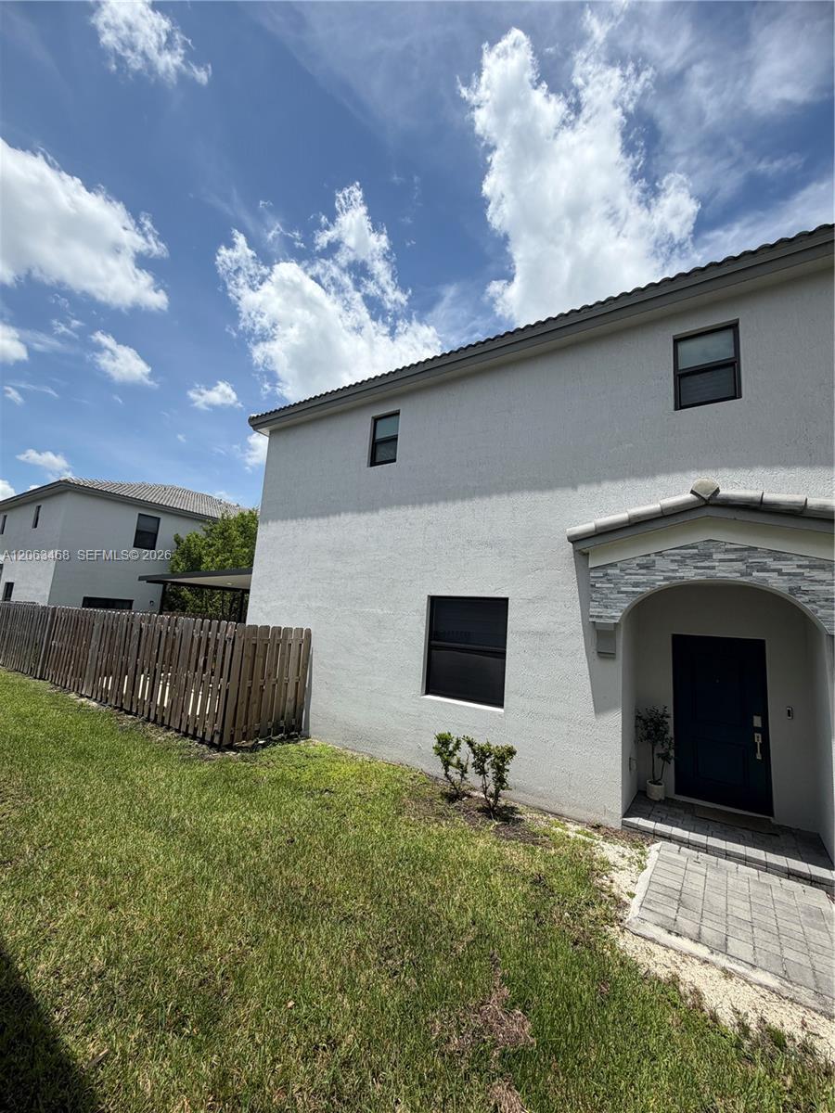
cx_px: 418
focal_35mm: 14
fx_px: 450
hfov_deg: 85.7
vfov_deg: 102.1
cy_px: 556
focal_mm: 2.22
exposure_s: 1/1235
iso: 20
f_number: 2.2
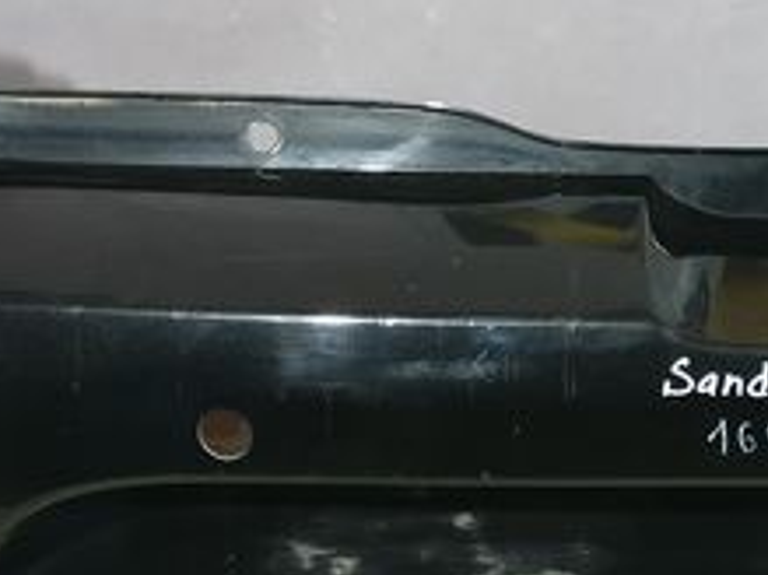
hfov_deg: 15.1
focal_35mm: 128
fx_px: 2838
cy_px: 210
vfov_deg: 11.6
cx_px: 800
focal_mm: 4.26
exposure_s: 1/20
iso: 400
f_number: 2
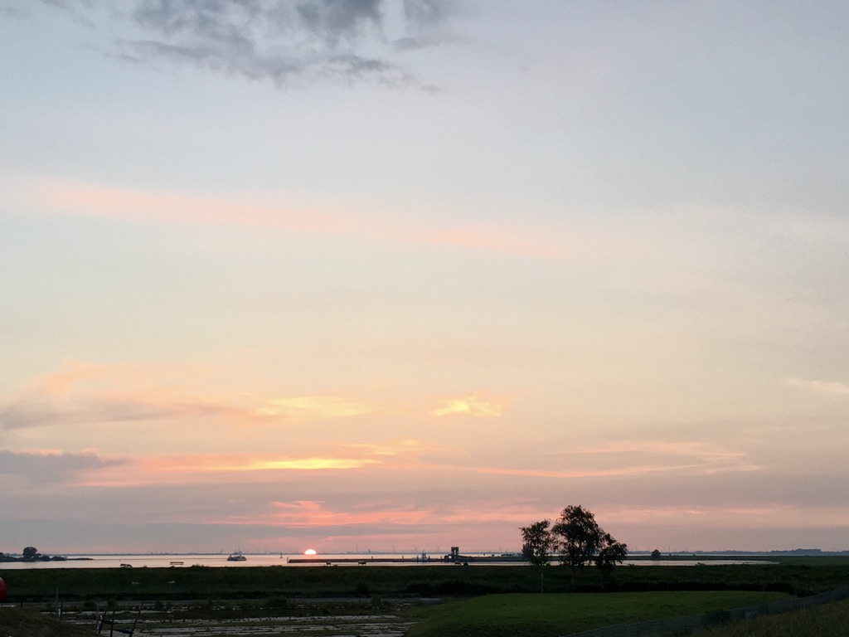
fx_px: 711
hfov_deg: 61.7
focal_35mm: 29
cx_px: 424
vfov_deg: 48.2
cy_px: 318
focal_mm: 4.15
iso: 32
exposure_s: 1/100
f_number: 2.2
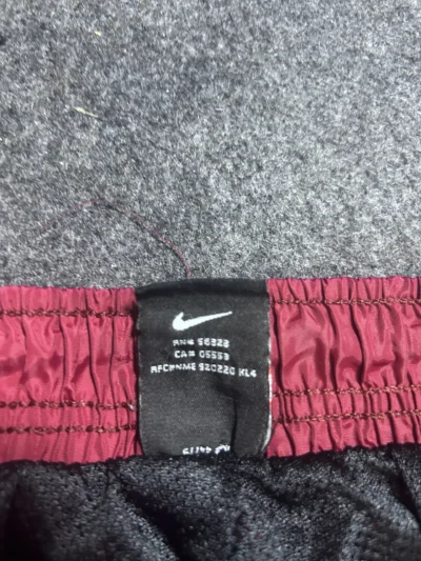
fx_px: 421
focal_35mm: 26
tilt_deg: -53.5
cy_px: 280
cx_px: 210
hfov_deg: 53.1
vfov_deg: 67.3
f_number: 1.5
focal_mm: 5.7
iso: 500
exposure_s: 1/33
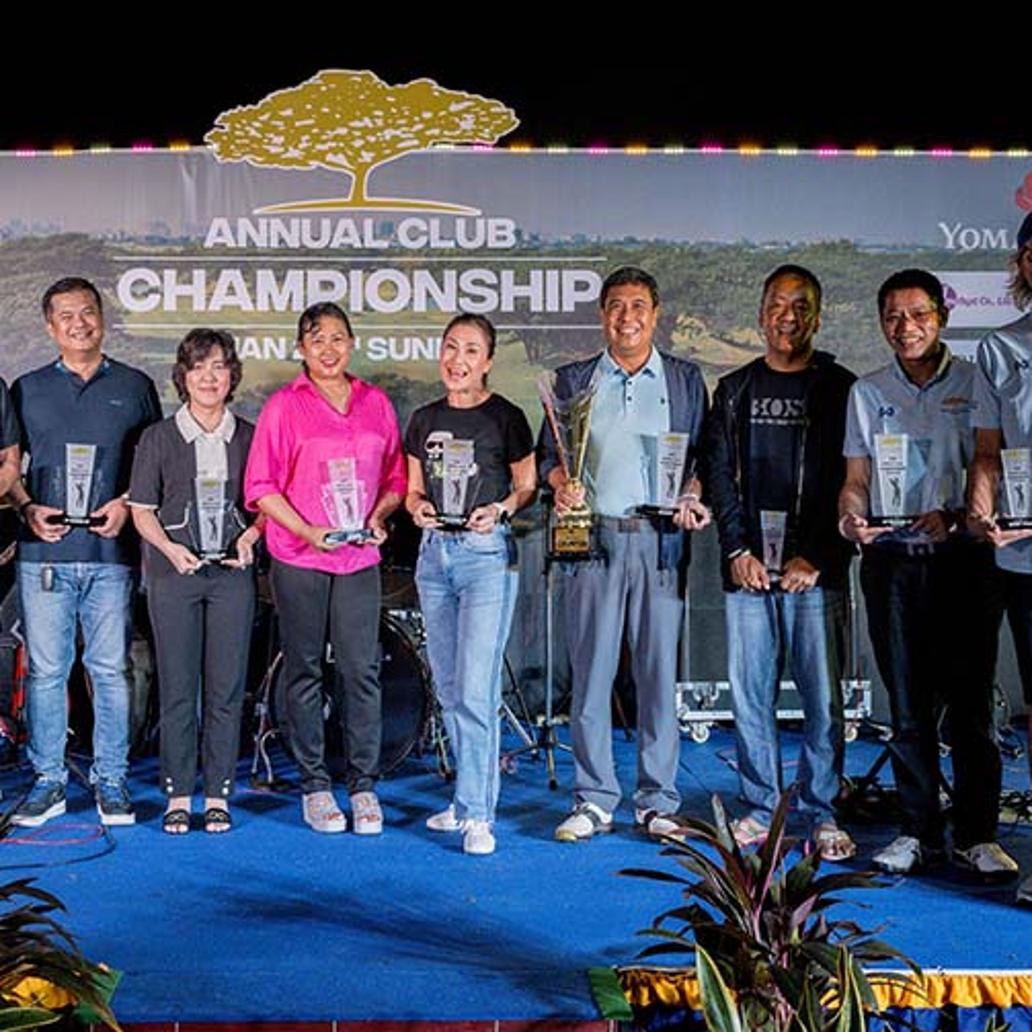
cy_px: 577
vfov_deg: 35.4
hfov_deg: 35.2
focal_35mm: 48
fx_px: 1613
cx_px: 361
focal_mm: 29.5
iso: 1100
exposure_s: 1/200
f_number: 5.6
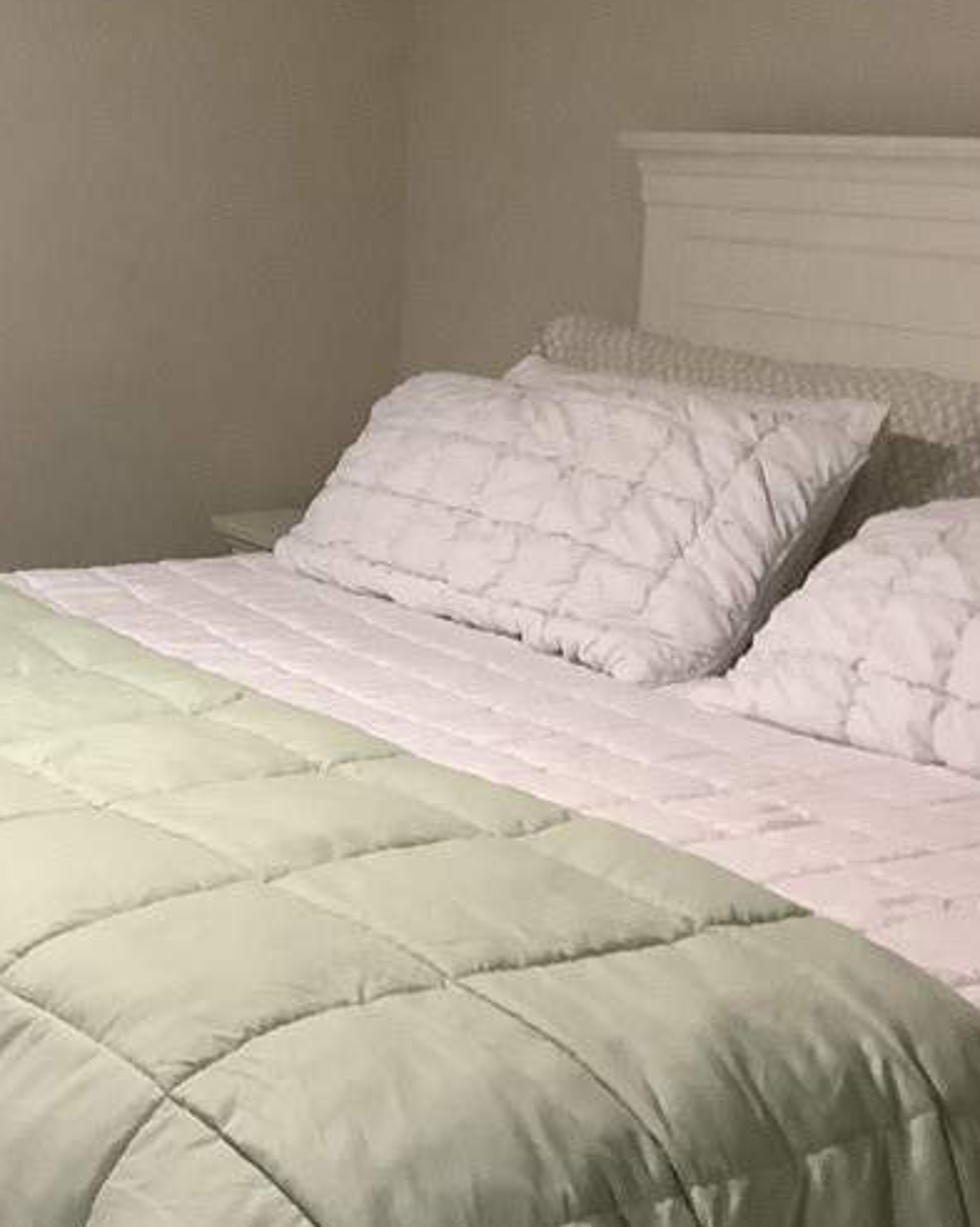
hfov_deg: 23.7
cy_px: 481
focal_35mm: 63
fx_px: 2286
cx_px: 132
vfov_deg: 30.0
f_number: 2.4
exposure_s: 1/40
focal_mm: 3.3
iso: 250
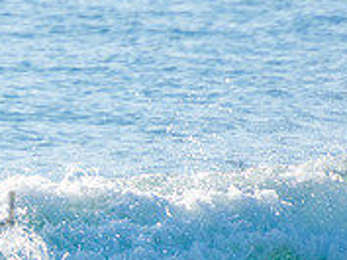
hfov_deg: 1.1
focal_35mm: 1886
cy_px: 181
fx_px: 18919
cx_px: -192
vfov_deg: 0.8
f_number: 5.6
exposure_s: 1/1250
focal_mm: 400
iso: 250
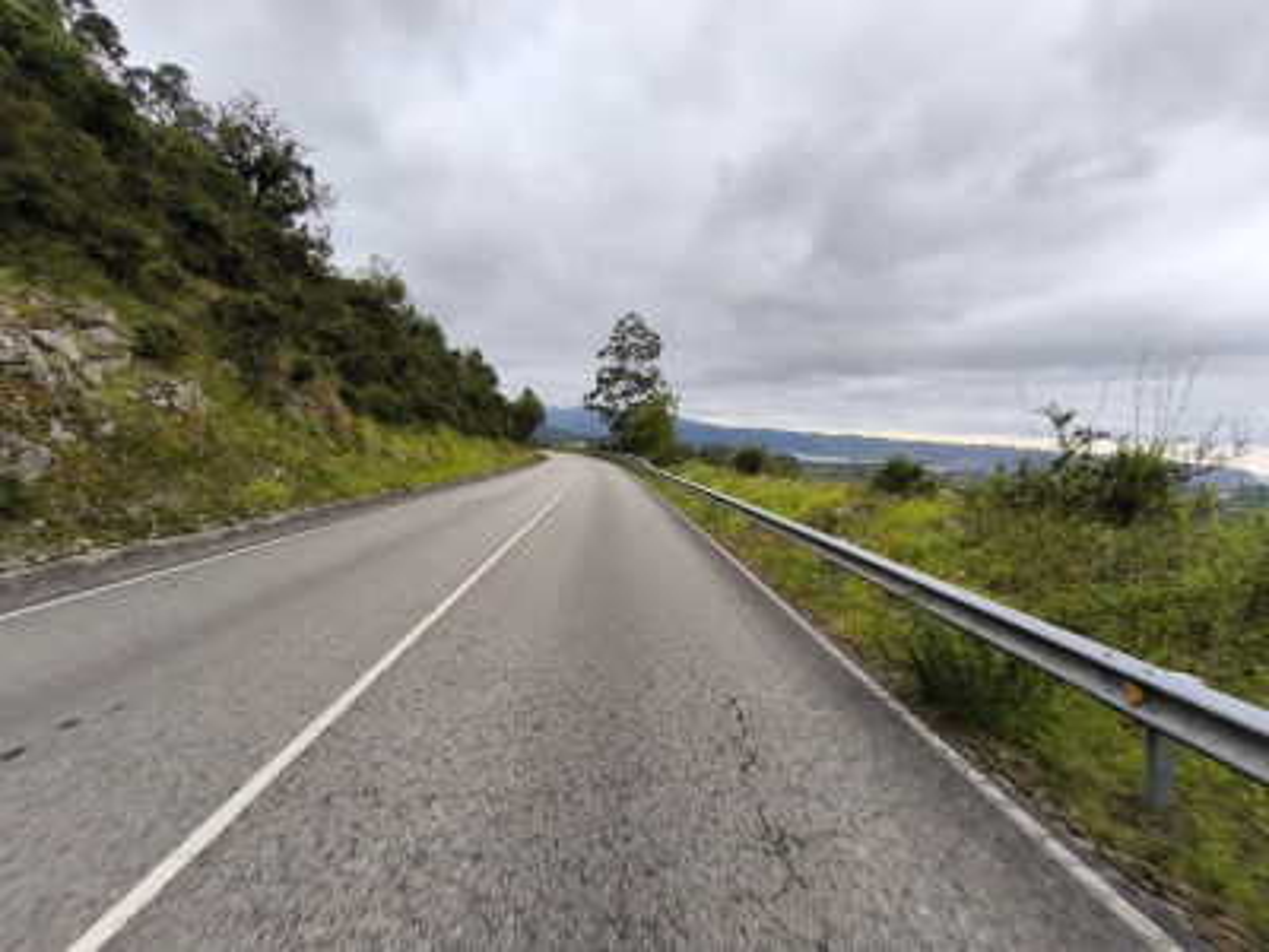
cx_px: 634
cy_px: 476
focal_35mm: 15
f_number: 2.2
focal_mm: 1.91
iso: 50
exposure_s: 1/442
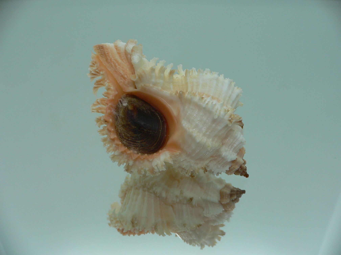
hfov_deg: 52.6
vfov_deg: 40.7
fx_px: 345
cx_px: 170
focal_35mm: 35
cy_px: 128
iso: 80
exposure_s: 1/60
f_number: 2.8
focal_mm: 4.6
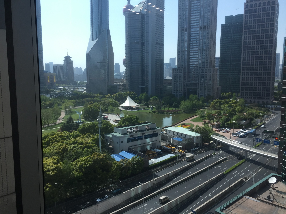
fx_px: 240
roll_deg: -0.9
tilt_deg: -6.5
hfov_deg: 61.7
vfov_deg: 48.2
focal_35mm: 29
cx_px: 143
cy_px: 107
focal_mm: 4.15
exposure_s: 1/100
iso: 40
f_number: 2.2
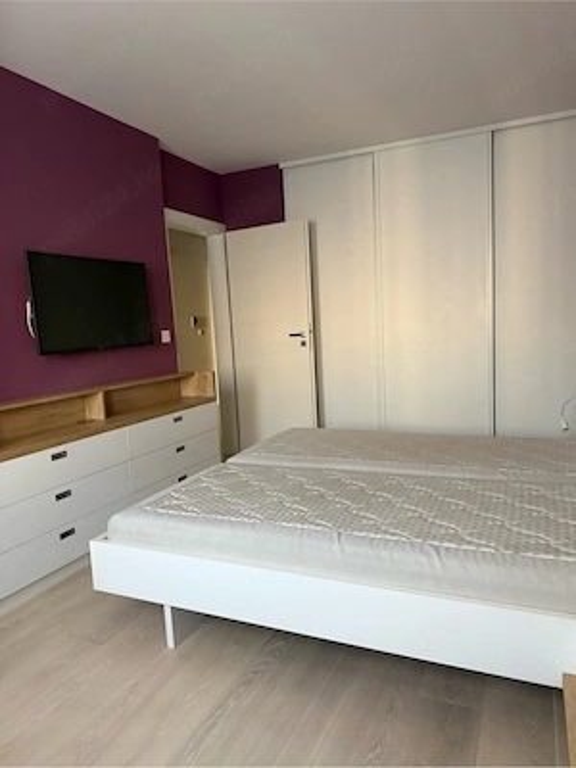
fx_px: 532
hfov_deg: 56.8
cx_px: 288
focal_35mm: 24
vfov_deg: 71.6
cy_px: 384
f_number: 1.78
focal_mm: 6.76
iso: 800
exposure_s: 1/60
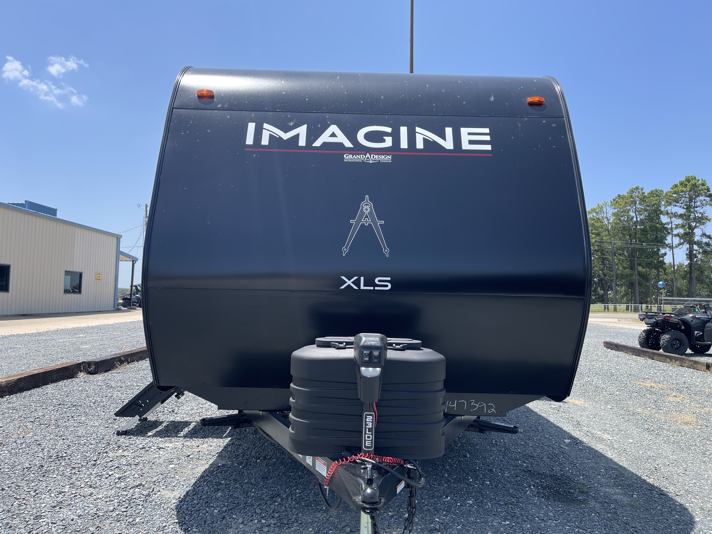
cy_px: 267
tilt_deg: +2.1
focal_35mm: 25
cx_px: 356
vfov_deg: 54.9
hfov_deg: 69.4
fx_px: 514
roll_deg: -2.6
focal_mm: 5.1
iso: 32
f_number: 1.6
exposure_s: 1/1912
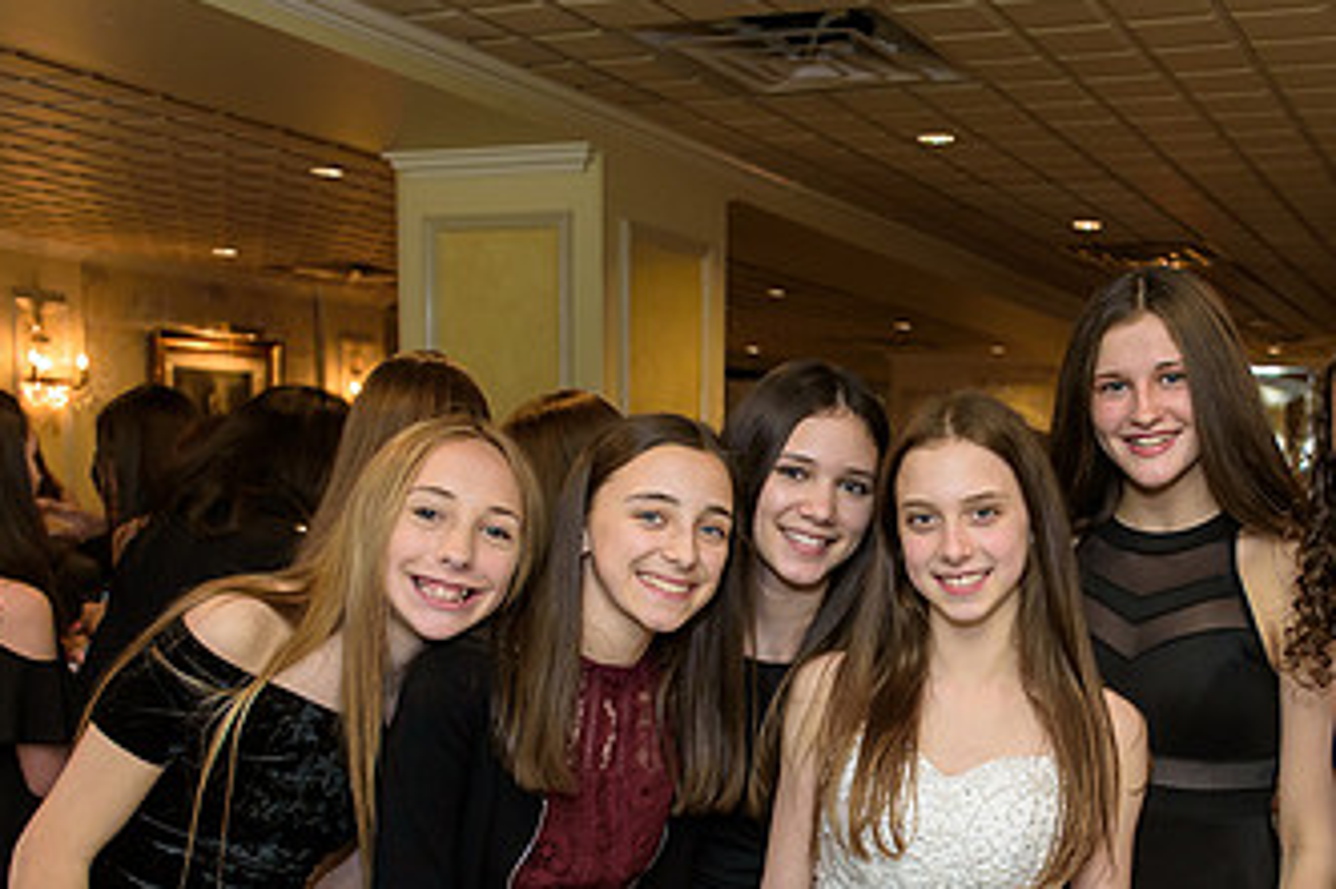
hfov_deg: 45.5
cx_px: 926
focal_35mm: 42
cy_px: 710
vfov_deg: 31.1
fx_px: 1558
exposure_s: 1/125
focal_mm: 24
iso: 1600
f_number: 3.2
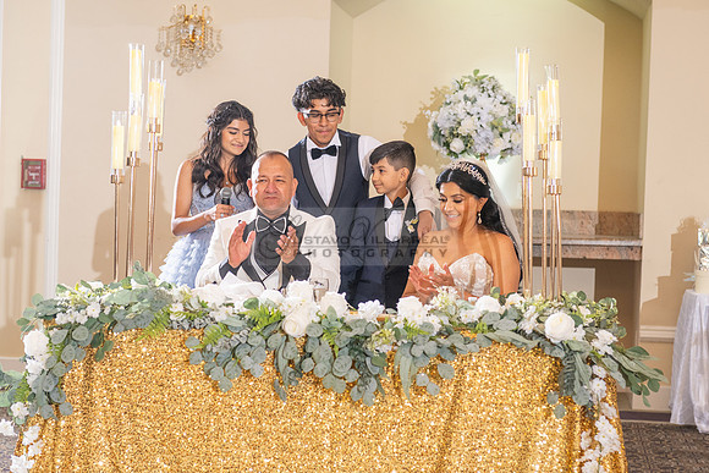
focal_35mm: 81
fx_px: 1590
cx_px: 351
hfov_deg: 25.1
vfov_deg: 16.9
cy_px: 248
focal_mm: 70
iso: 800
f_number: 4
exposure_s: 1/160
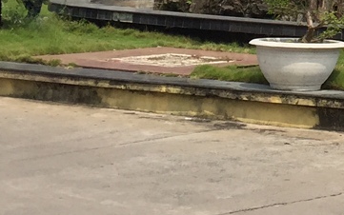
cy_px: -235
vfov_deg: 8.8
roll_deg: -4.6
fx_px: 1304
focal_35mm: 139
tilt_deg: +7.7
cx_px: 541
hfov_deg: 13.9
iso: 32
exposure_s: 1/2326
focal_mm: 4.15
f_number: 2.2
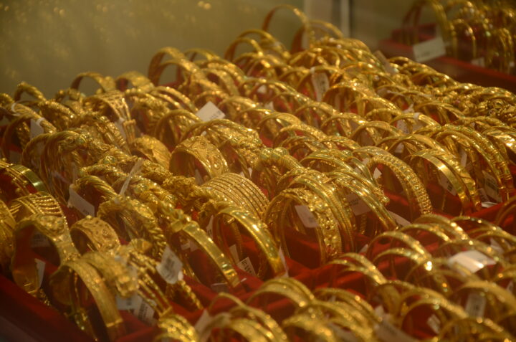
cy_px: 171
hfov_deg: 14.0
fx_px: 2103
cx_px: 258
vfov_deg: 9.3
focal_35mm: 147
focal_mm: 98
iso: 250
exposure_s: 1/125
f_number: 7.1
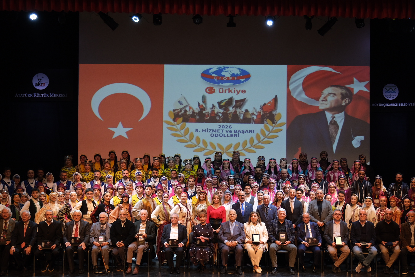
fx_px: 576
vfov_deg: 27.0
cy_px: 146
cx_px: 235
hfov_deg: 39.5
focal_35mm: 50
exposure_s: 1/125
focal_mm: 28.3
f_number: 2.8
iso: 1250
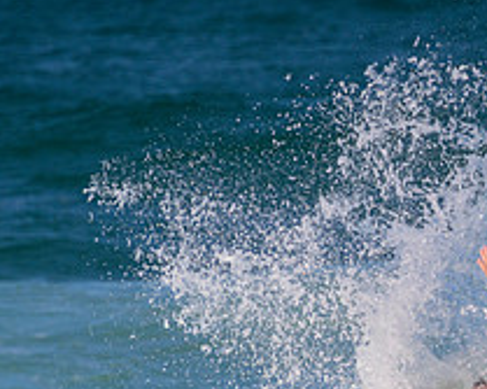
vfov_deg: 0.7
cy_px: 413
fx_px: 30052
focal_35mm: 2086
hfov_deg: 0.9
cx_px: 524
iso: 800
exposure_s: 1/2000
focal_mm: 800
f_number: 11
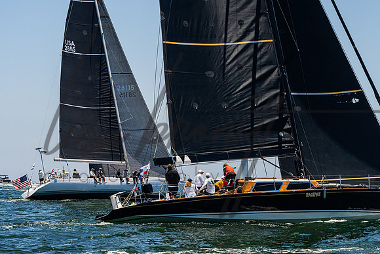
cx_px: 206
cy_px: 174
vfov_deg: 9.5
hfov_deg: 14.2
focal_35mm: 144
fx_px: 1521
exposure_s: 1/2500
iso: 500
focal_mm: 105
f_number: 8
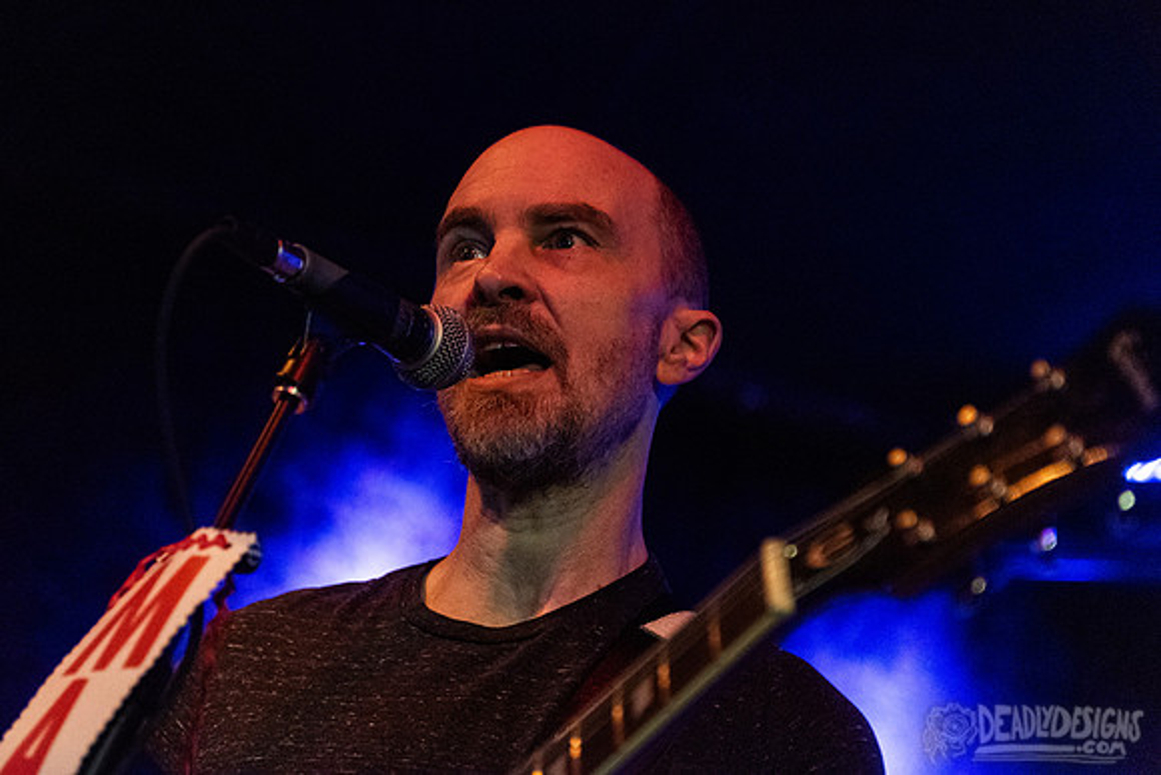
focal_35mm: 79
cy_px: 335
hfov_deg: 25.5
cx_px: 519
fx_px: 2561
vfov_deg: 17.2
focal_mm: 70
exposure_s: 1/100
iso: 4000
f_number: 3.2
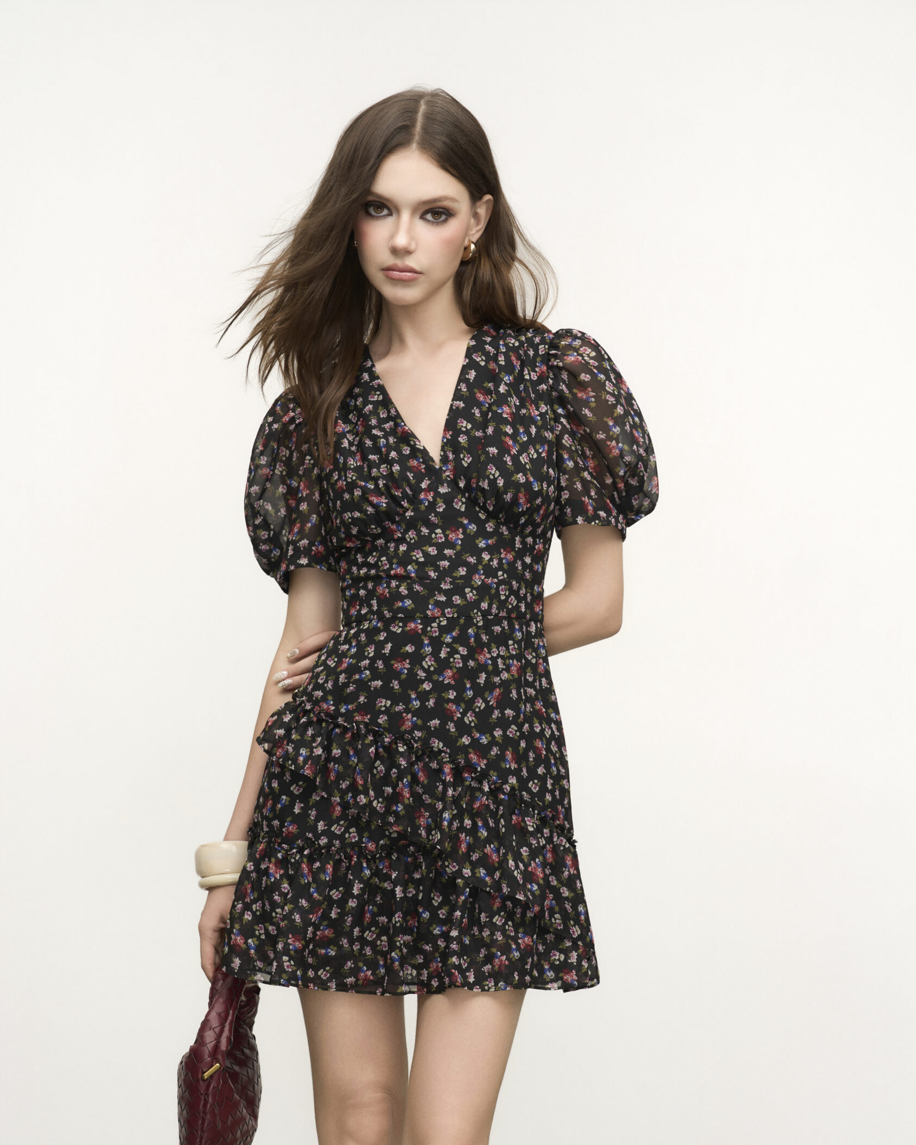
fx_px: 2508
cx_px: 459
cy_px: 694
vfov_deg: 25.7
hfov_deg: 20.7
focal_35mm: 74
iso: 125
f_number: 6.3
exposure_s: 1/200
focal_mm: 65
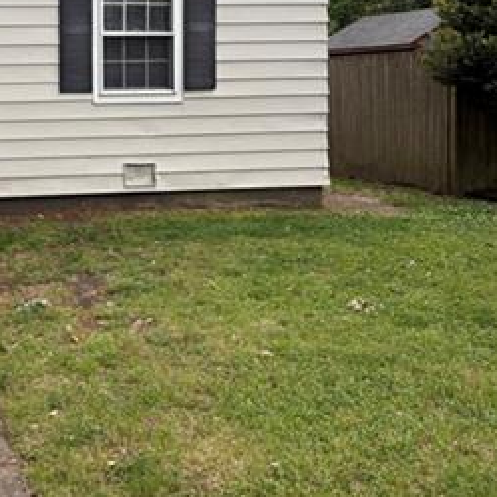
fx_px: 958
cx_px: 45
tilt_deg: -3.3
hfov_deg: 27.9
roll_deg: +0.6
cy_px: 133
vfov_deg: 28.7
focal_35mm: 59
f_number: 1.6
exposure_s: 1/485
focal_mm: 5.96
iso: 64
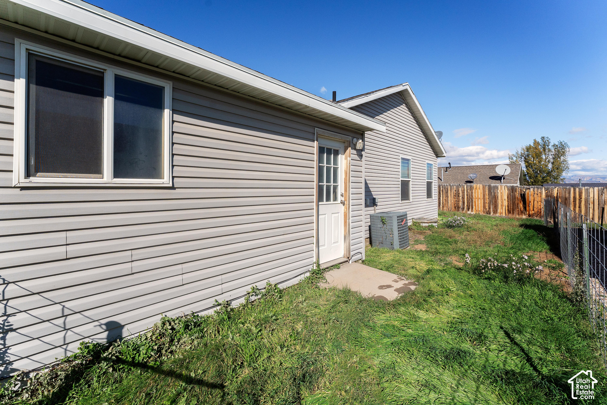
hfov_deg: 104.3
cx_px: 304
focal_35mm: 14
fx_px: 236
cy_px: 202
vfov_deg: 81.2
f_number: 8
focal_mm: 14
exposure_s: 1/2500
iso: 400
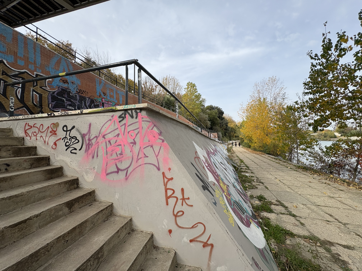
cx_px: 181
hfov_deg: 102.1
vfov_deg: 85.7
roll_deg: +1.6
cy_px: 136
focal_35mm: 14
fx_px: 146
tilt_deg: +1.7
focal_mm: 2.22
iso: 40
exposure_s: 1/763
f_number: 2.2
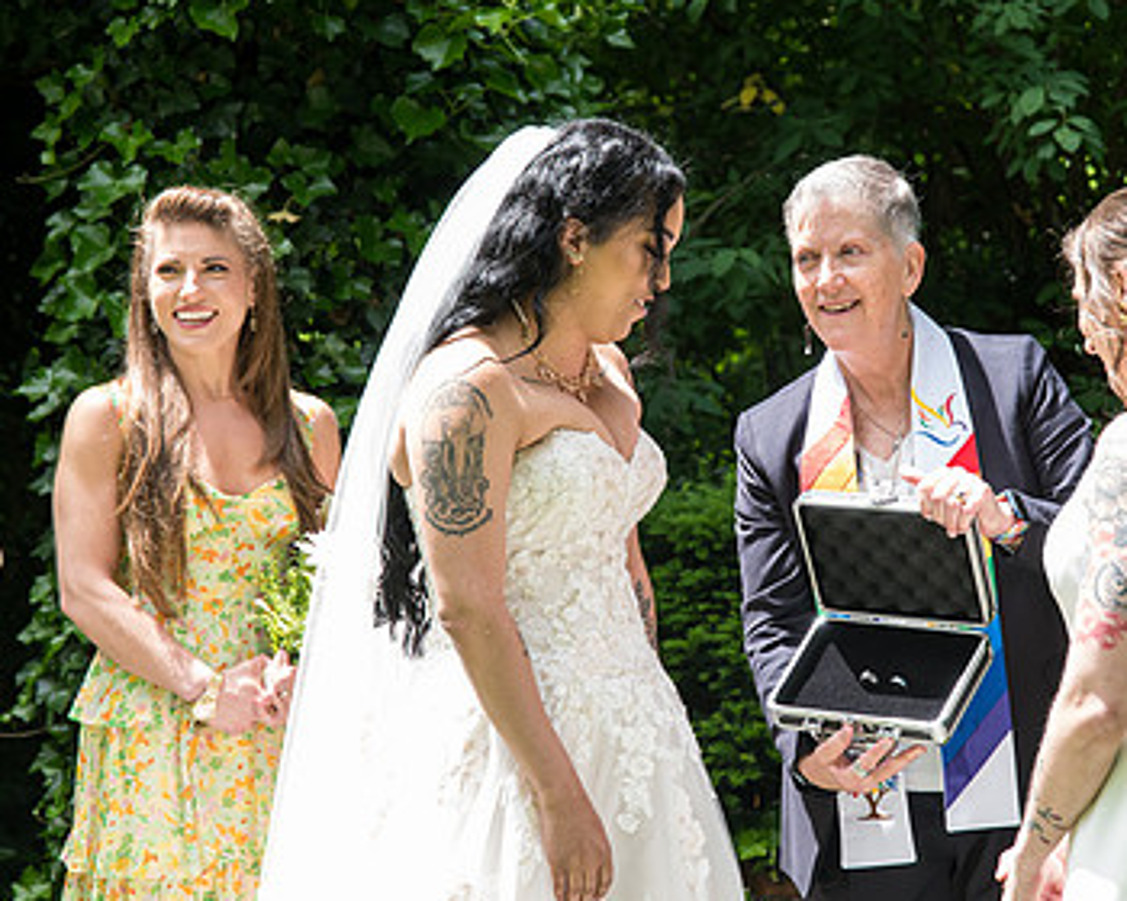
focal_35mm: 109
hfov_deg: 17.6
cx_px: 728
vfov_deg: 14.1
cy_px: 407
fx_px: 3636
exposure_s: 1/400
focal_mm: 70
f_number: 5
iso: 500
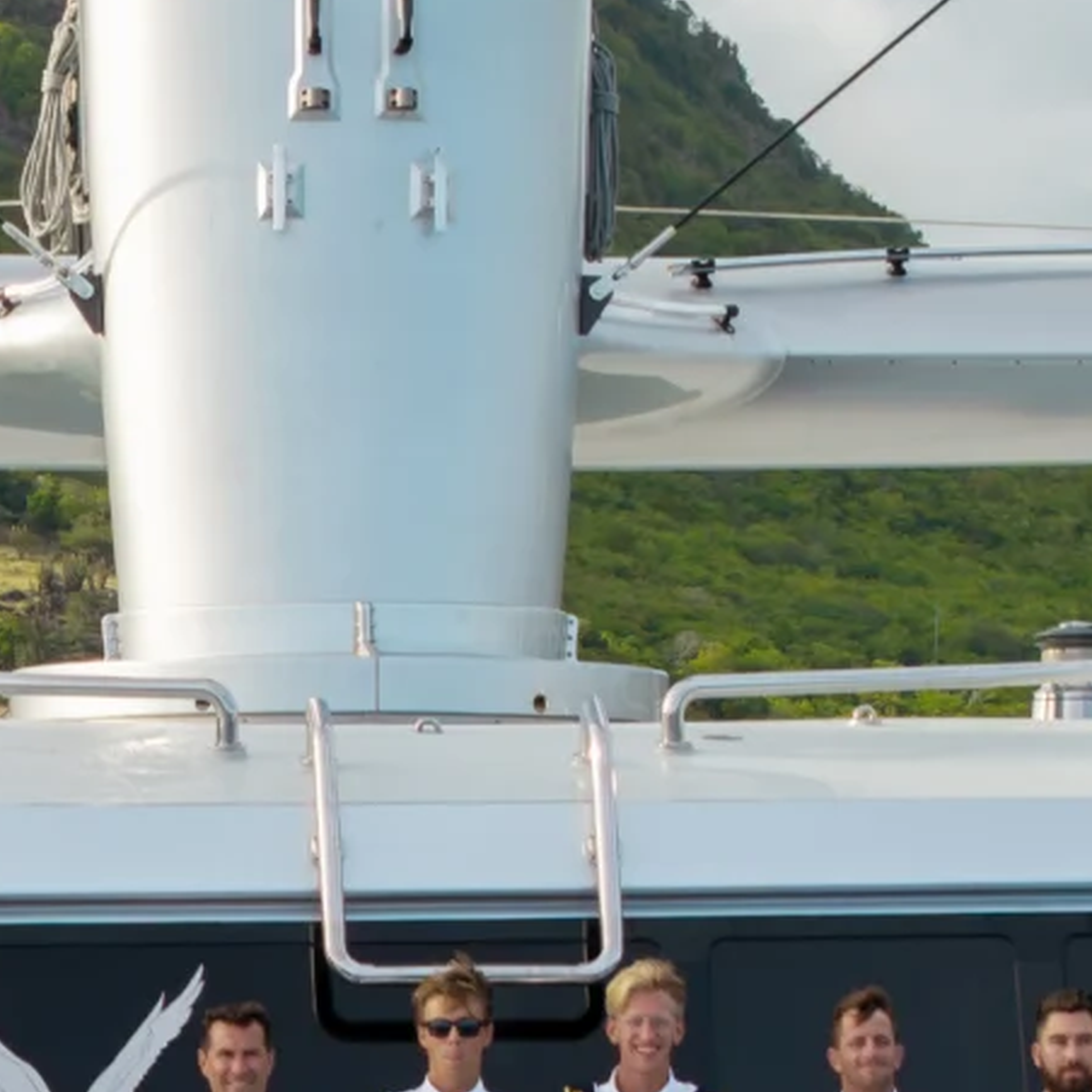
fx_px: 9387
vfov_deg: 6.6
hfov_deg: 6.6
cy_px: 930
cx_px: -287
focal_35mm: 263
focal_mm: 19.35
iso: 130
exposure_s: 1/15
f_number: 2.8
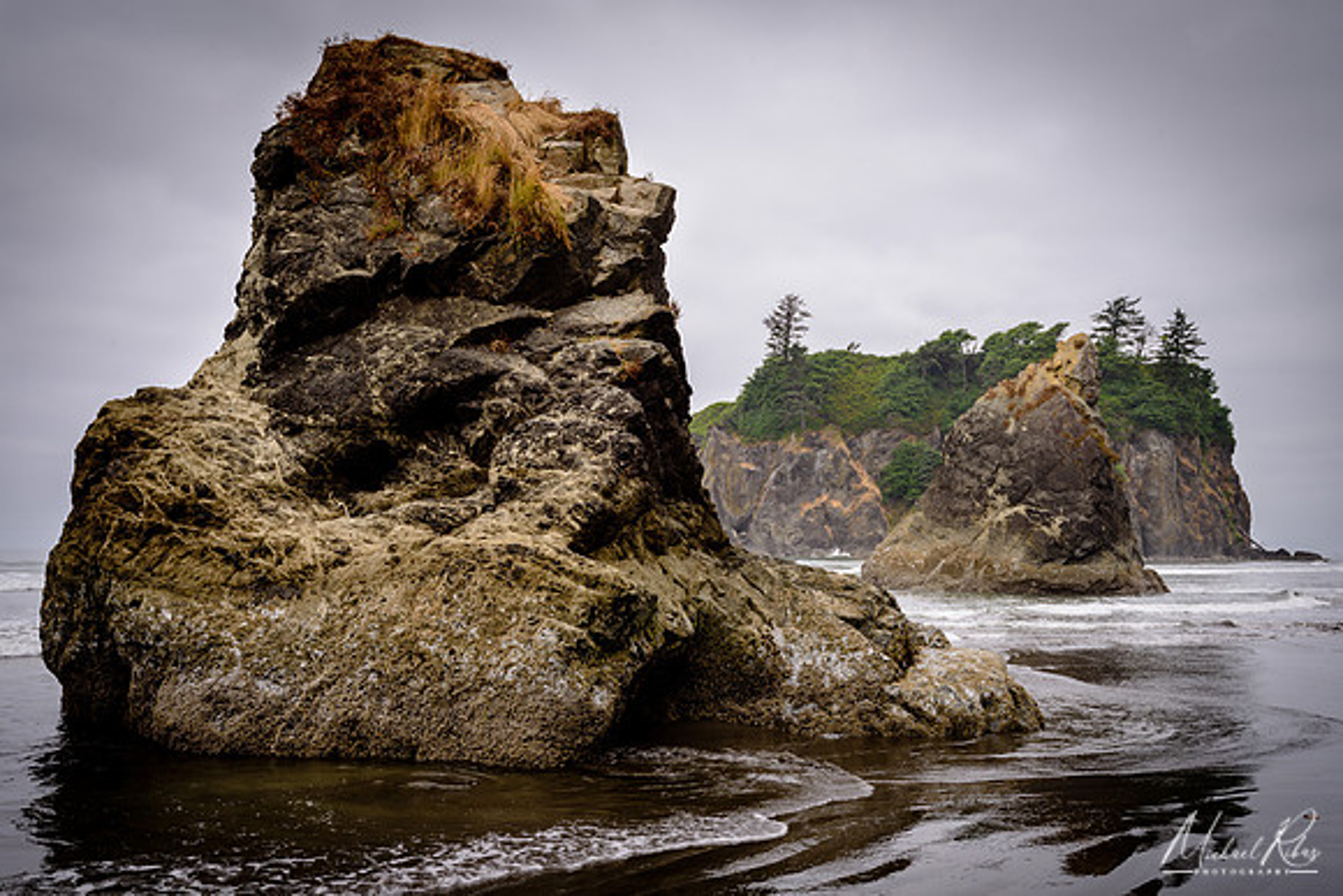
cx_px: 672
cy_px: 427
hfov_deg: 52.4
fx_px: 1366
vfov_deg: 36.3
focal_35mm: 37
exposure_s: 1/60
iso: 100
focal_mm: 35
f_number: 13
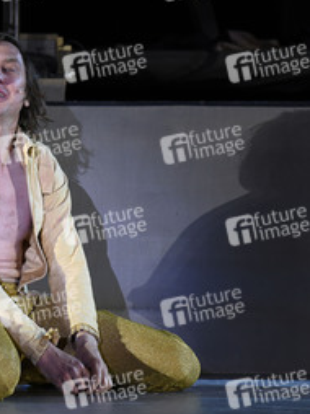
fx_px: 2452
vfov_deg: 9.7
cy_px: 186
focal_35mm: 205
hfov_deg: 7.2
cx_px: 61
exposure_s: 1/80
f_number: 5.6
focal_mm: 120
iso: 1000
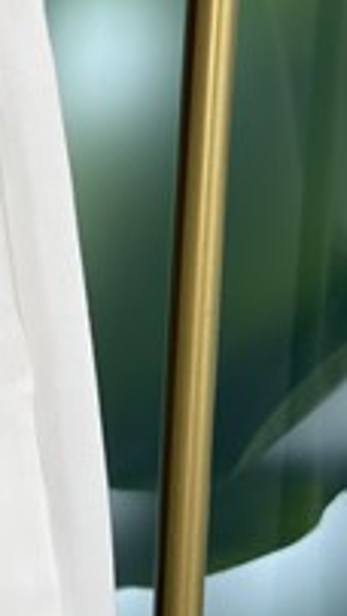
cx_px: -103
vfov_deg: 19.8
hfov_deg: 11.1
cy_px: 163
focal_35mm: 107
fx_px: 1746
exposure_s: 1/636
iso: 64
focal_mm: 6.76
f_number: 1.78
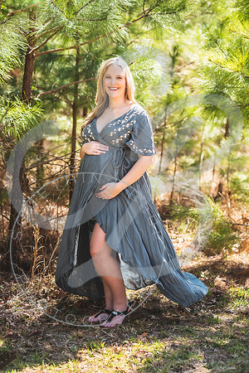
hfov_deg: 16.1
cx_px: 124
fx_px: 882
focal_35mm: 85
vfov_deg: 23.9
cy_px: 186
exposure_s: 1/400
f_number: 2.8
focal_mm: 85
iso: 100
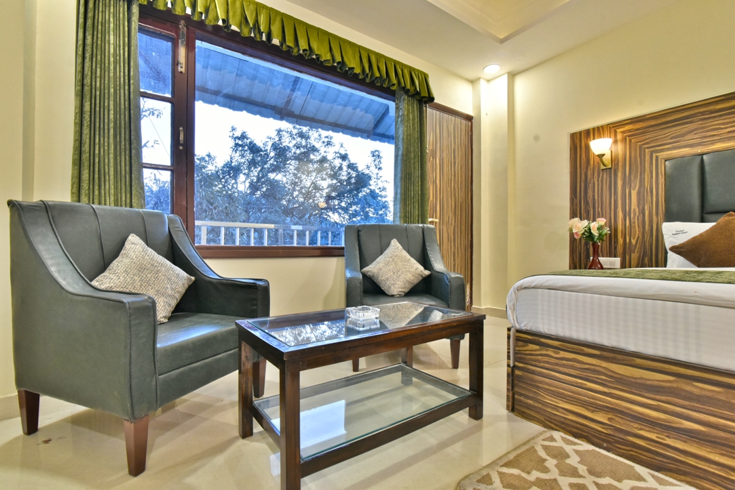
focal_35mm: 16
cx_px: 368
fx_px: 327
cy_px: 245
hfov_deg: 96.7
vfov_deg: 73.8
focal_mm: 16
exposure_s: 1/60
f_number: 8
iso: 4000
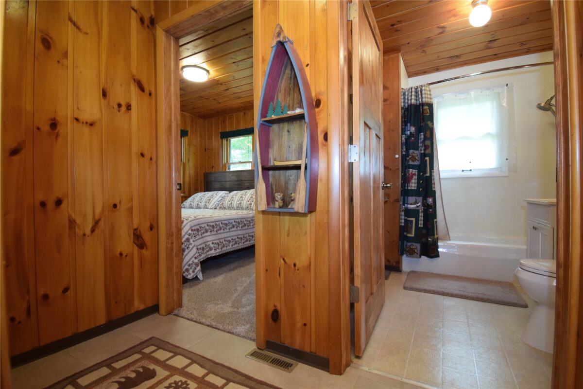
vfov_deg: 77.3
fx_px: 243
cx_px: 292
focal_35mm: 15
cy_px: 194
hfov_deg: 100.4
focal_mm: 10
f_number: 4.5
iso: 1800
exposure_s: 1/60
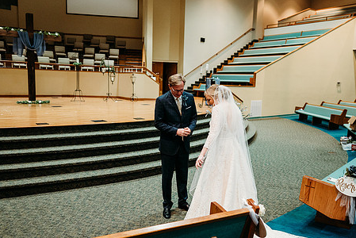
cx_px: 189
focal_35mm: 31
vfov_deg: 42.3
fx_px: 307
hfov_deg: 60.2
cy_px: 130
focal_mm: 24
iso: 2000
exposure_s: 1/125
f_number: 1.8
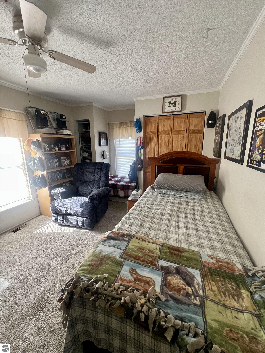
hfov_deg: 89.9
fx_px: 133
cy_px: 176
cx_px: 132
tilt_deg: -11.9
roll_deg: +1.5
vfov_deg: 106.2
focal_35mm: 13
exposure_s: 1/99
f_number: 1.8
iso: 250
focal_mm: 1.57
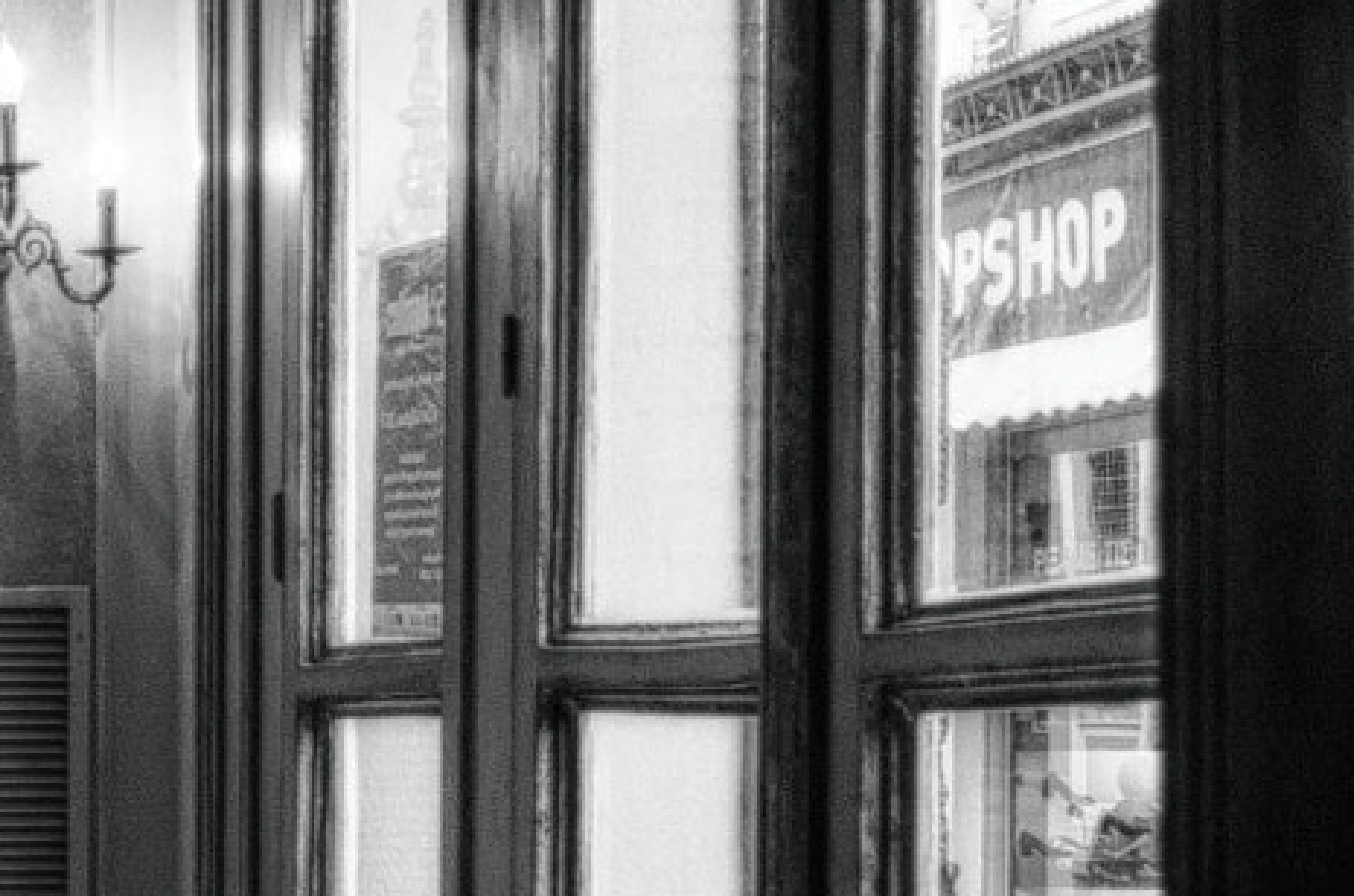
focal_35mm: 93
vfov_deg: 14.6
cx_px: -789
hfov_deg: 18.8
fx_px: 3491
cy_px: 573
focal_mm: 18
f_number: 5
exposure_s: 1/100
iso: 640
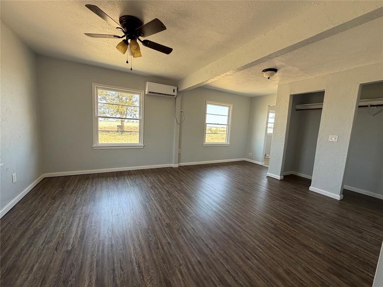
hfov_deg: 102.1
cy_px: 144
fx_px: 155
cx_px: 192
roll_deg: -2.6
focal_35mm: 14
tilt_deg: -7.1
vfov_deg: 85.7
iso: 100
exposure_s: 1/121
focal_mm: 2.22
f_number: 2.2
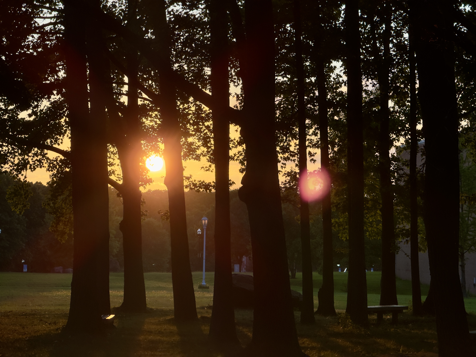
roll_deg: -1.1
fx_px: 1650
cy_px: 178
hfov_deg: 16.4
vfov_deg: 12.3
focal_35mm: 120
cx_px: 238
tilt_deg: +2.1
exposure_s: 1/903
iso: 50
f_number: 2.8
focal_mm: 15.66
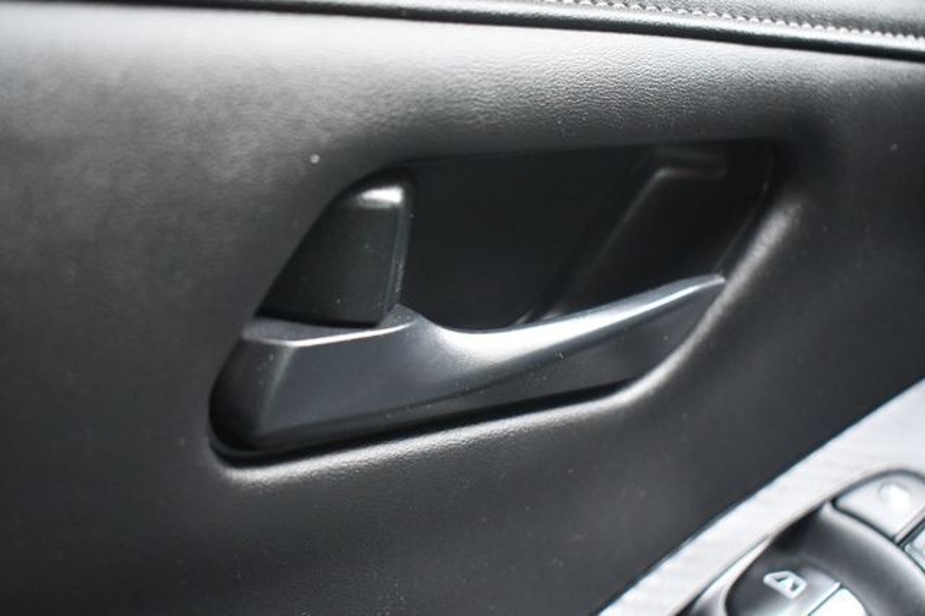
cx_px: 462
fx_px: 1233
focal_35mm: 48
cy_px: 308
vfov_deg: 28.0
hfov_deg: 41.1
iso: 4500
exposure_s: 1/60
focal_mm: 32
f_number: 4.5
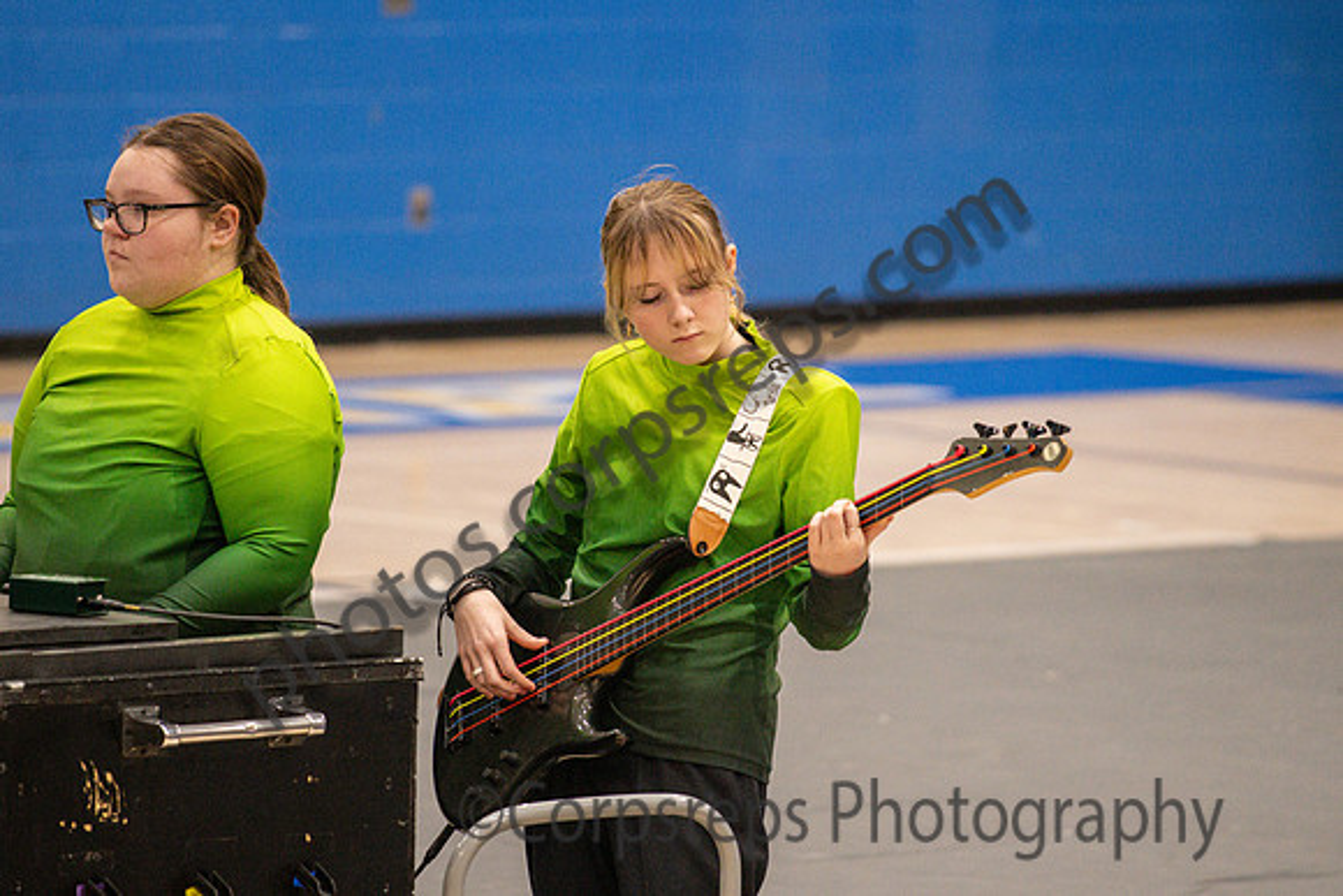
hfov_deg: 7.5
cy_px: 443
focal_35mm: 274
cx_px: 680
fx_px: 10213
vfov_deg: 5.0
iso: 6400
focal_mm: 200
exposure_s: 1/500
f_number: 4
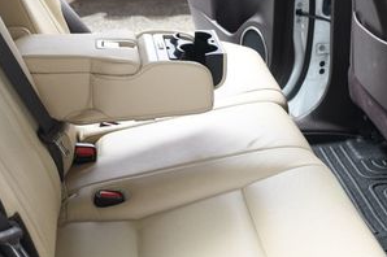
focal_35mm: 73
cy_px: 91
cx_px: 164
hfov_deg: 27.7
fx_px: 784
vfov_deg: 18.6
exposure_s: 1/160
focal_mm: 23
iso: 100
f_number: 3.8
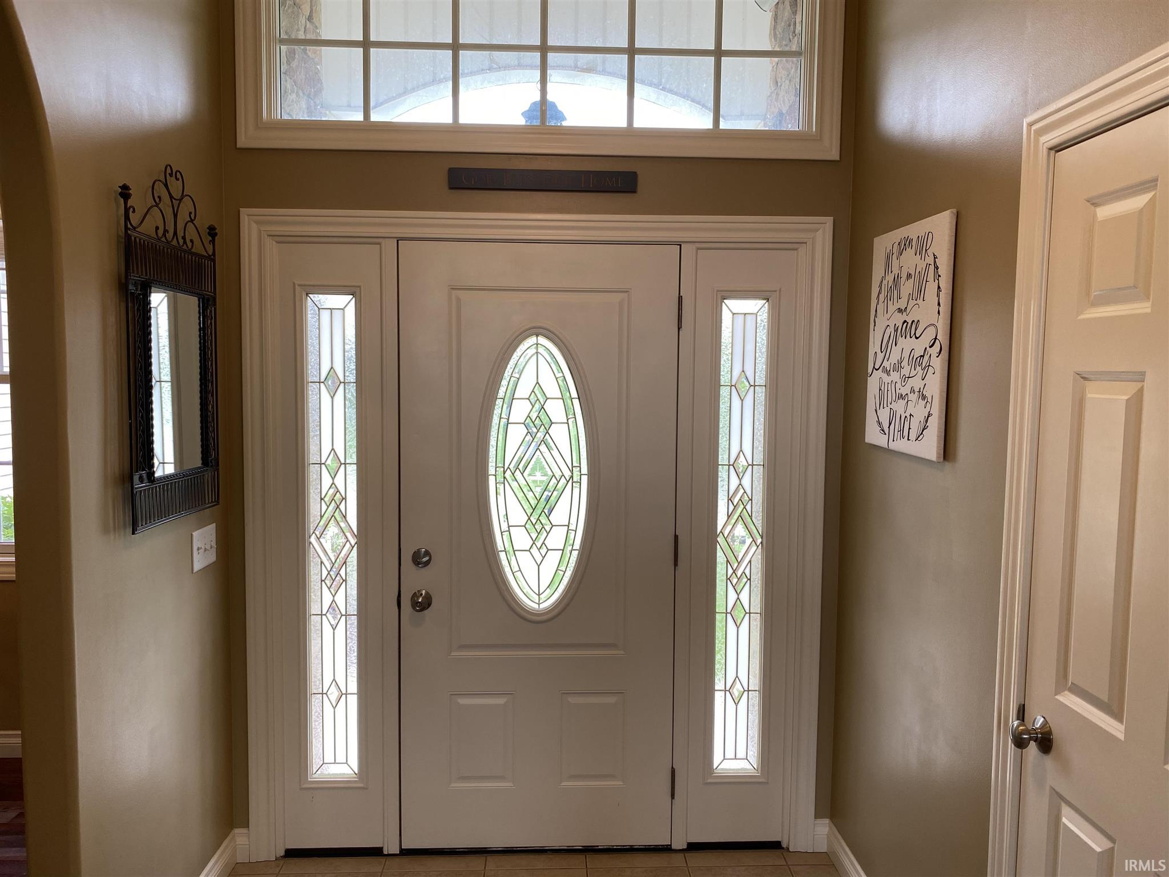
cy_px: 438
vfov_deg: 53.1
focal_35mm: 26
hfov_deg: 67.3
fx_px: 878
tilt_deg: -4.5
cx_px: 584
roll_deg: -0.5
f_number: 1.8
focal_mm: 4.25
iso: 50
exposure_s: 1/120
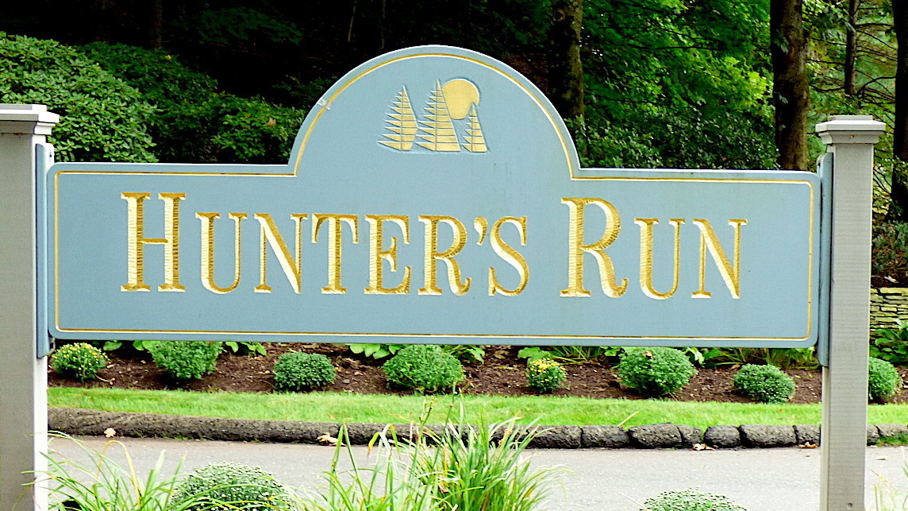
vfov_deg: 16.1
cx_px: 522
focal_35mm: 75
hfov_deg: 28.2
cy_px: 239
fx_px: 1805
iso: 160
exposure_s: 1/60
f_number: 3.6
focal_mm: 7.37
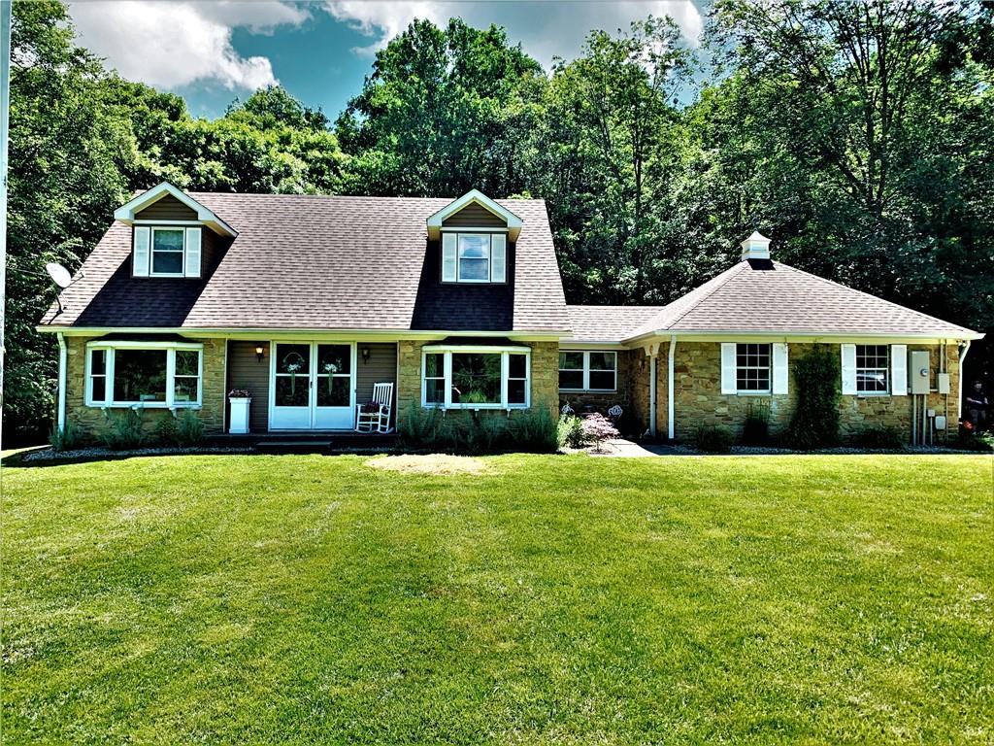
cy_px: 373
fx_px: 747
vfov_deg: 53.1
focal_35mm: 26
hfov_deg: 67.3
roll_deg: -0.7
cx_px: 497
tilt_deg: +3.0
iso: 25
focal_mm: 4.25
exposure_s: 1/360
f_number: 1.8
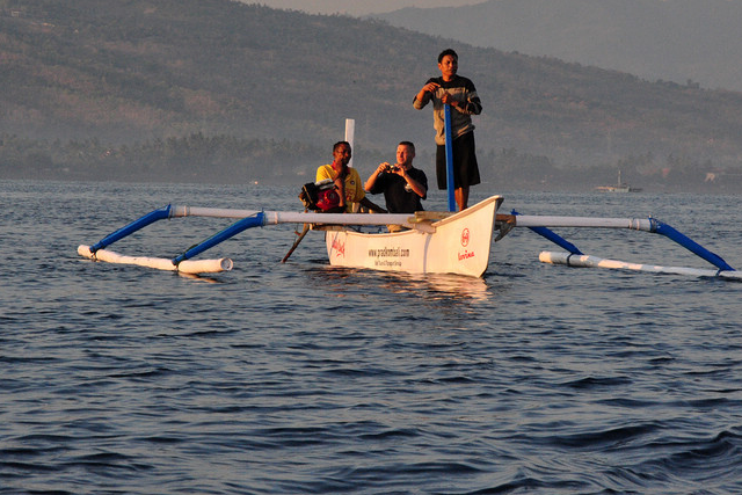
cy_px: 242
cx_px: 402
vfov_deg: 7.4
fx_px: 3805
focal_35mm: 185
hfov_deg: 11.1
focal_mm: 105
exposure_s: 1/500
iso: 1600
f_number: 16
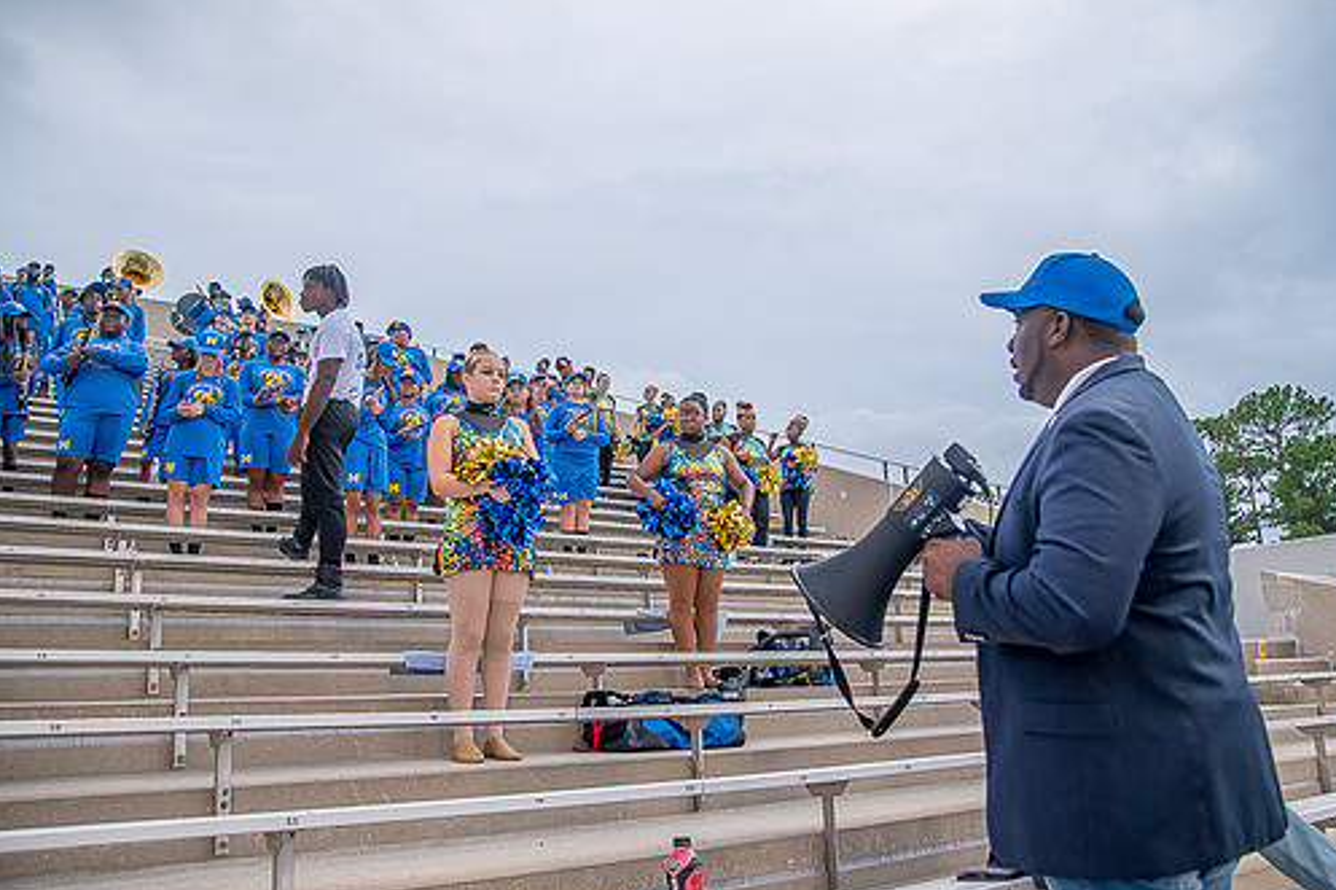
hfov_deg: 65.5
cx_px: 685
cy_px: 449
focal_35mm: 28
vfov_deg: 46.4
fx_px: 1039
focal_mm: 24
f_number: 4
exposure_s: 1/250
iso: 400
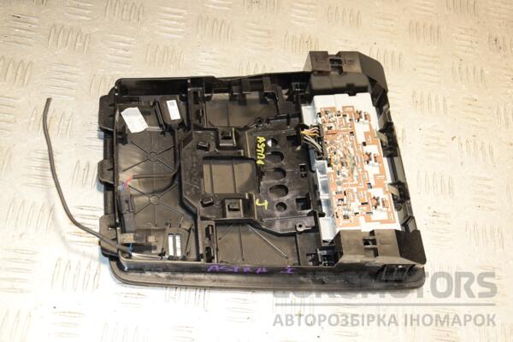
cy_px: 171
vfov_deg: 28.1
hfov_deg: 41.1
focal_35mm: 48
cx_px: 256
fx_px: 684
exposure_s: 1/200
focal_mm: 32
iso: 800
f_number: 5.6
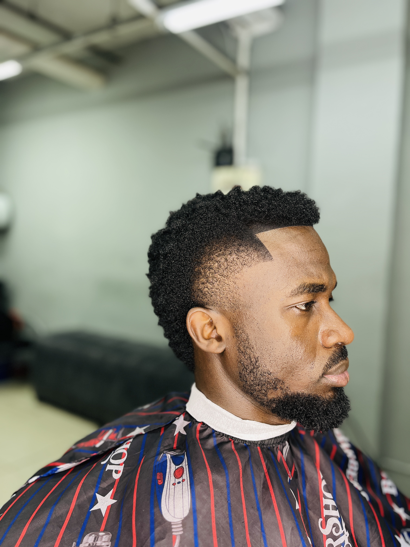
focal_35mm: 26
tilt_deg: -2.8
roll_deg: -2.7
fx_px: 411
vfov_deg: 67.3
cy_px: 274
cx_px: 205
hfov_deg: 53.1
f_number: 1.6
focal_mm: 5.1
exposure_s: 1/100
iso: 80
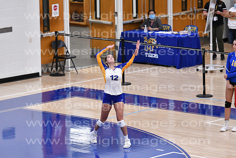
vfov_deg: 5.7
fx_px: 1574
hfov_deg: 8.6
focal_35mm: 240
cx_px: 118
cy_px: 79
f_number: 3.2
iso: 6400
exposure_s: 1/1000
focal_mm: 160
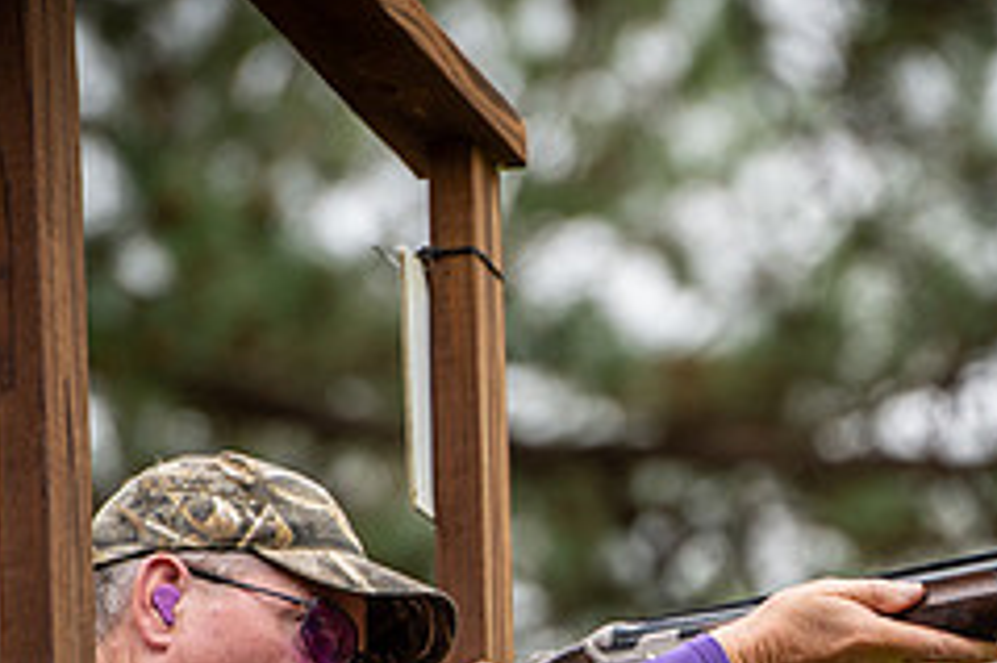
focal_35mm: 485
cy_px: 584
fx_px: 13422
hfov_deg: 4.3
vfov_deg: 2.8
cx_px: 834
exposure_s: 1/250
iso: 125
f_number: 4.5
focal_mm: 200
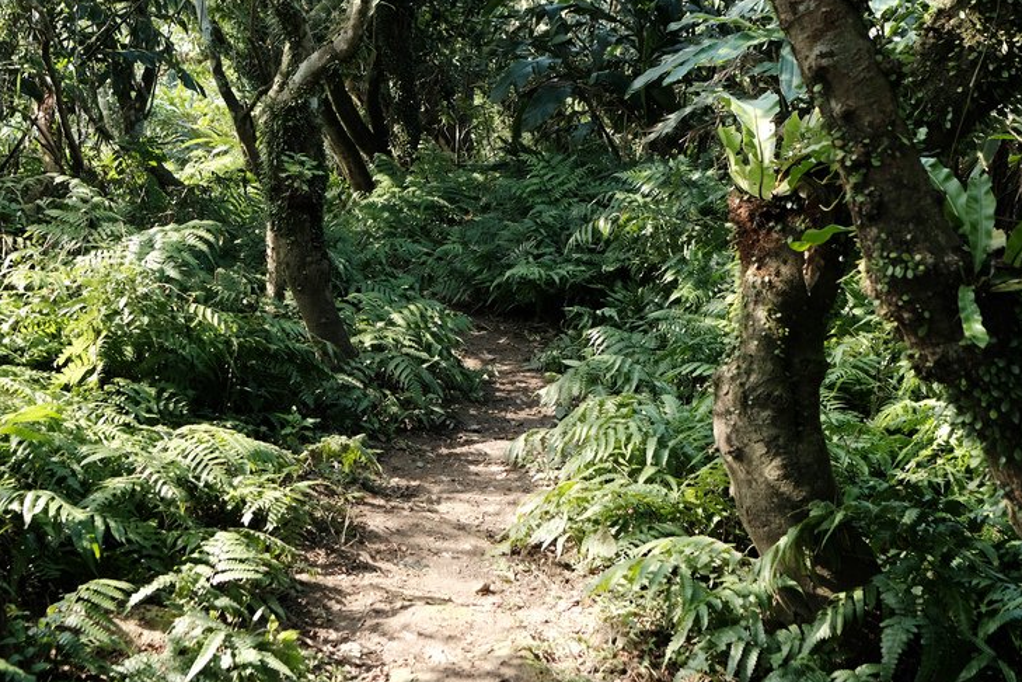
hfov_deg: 40.8
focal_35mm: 48
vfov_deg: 28.0
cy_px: 261
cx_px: 381
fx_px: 1363
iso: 250
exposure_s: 1/150
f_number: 4
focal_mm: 23
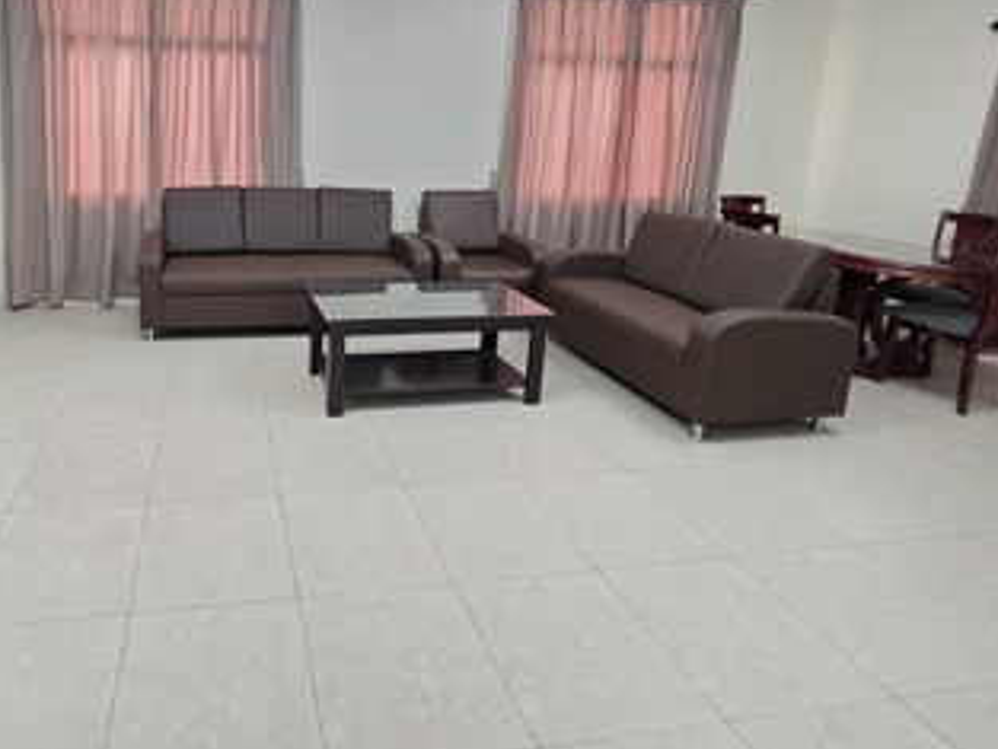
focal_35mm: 19
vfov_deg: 66.0
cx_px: 308
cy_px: 225
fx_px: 548
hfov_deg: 80.9
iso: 1000
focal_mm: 2.2
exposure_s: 1/50
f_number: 1.9
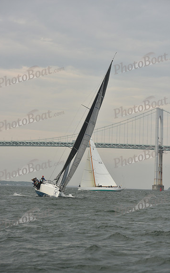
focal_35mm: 95
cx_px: 89
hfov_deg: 13.8
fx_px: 704
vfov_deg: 21.9
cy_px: 138
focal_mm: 92
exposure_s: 1/500
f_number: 5.6
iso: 250
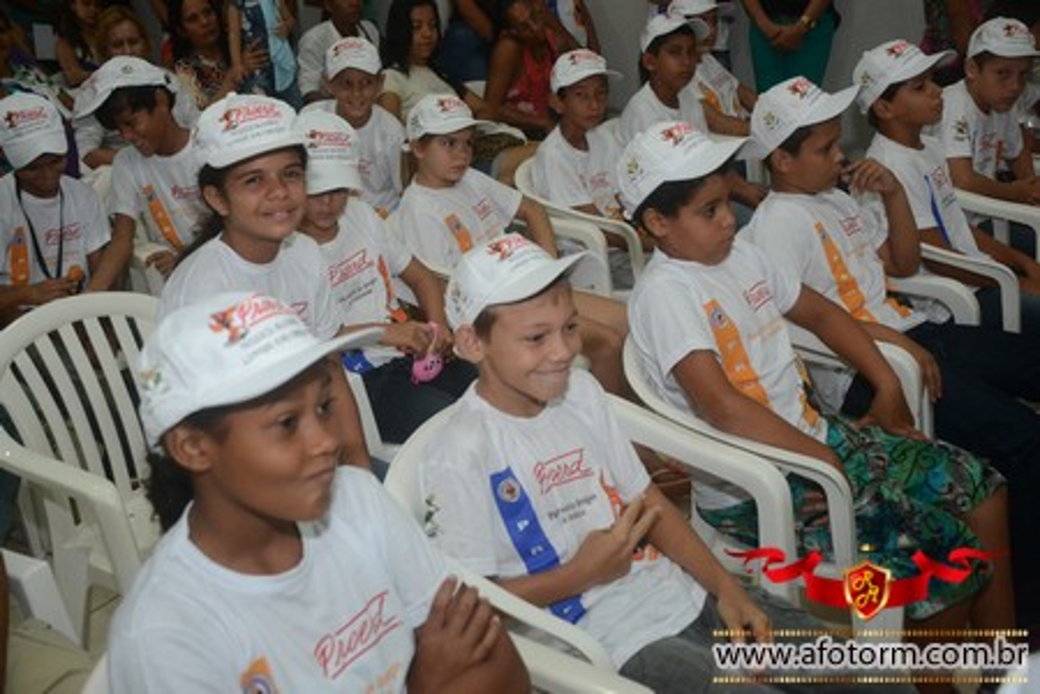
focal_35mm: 39
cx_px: 520
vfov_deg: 34.2
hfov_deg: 49.6
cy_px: 347
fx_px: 1127
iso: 1600
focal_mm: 26
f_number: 3.8
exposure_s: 1/125
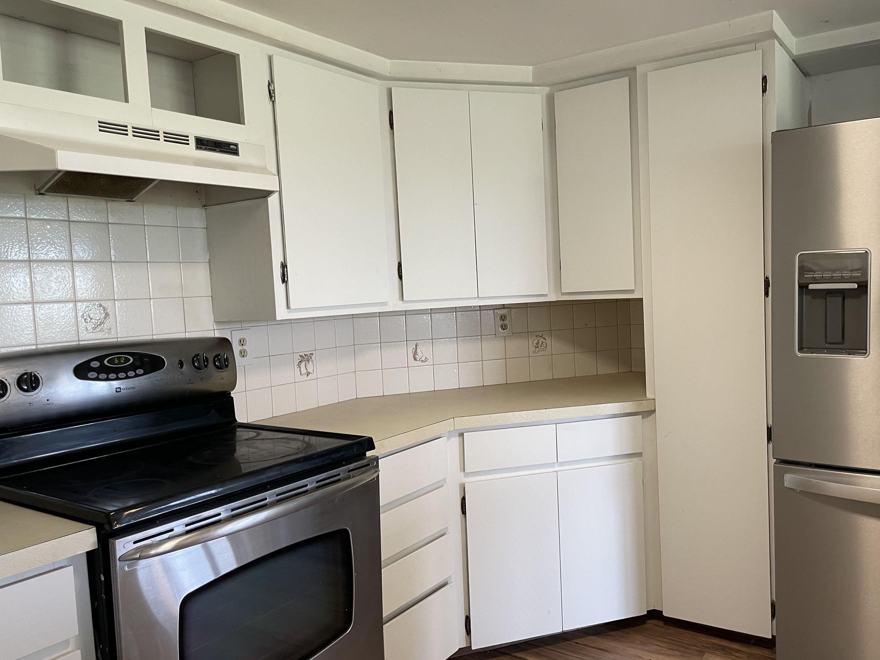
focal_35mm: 28
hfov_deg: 63.4
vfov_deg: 49.7
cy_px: 346
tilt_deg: -4.4
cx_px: 473
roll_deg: +3.1
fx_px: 712
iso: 100
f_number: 1.6
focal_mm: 4.2
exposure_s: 1/60
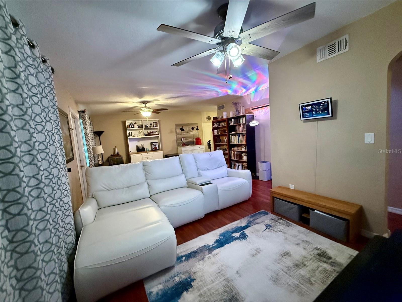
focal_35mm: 14
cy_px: 151
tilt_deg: -5.6
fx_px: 163
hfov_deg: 102.1
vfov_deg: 85.7
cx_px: 201
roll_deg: +4.5
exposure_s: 1/60
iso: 1000
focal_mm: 2.22
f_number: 2.2
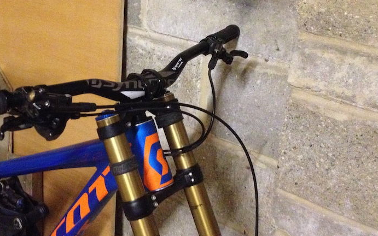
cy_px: 91
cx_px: 146
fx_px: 567
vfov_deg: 23.5
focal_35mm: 55
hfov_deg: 36.7
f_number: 2.4
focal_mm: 4.28
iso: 800
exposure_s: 1/15
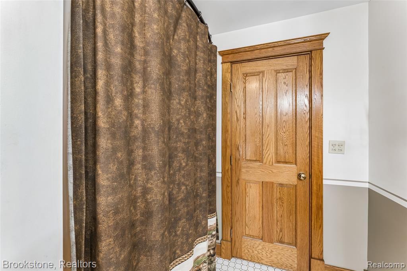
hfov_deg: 104.3
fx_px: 158
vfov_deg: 81.2
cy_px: 136
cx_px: 204
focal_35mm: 14
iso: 400
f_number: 13
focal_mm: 14
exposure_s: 1/2
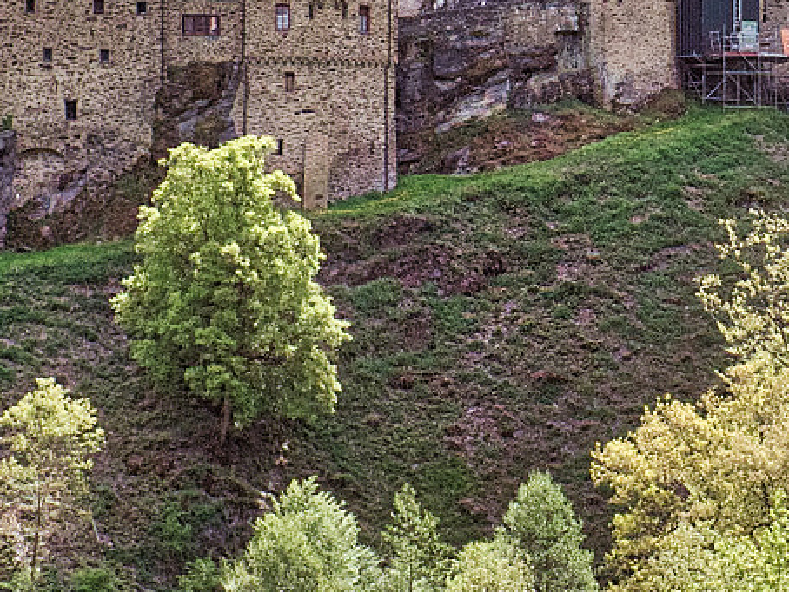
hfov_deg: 12.6
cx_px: 763
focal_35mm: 155
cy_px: 19
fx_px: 3535
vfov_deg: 9.5
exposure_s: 1/320
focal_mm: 22
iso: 200
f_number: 8
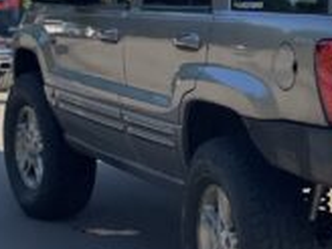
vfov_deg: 9.7
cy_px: 30
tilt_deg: -4.6
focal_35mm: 152
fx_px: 1458
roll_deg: +0.3
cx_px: 458
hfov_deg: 12.5
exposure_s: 1/1115
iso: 25
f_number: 2
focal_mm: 6
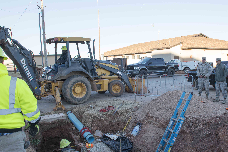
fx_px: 209
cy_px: 87
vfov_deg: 39.9
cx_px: 139
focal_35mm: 33
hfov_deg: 56.7
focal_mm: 24
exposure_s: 1/100
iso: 200
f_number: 9
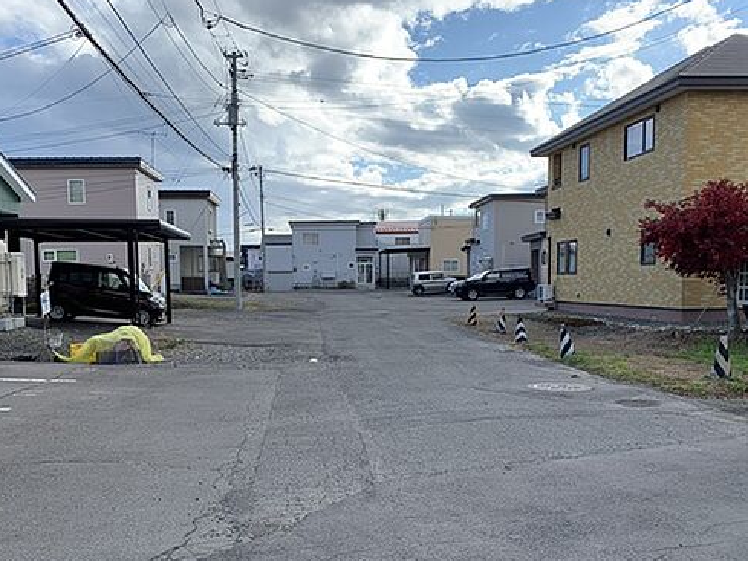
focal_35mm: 34
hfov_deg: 53.8
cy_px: 350
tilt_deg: -5.7
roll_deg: +2.7
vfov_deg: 41.5
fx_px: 735
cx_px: 333
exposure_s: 1/1314
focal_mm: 4.25
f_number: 1.8
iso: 25
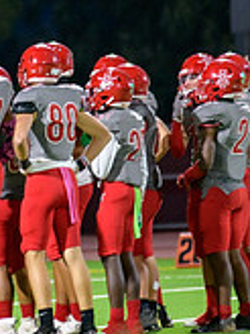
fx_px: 6567
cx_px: 12
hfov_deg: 2.2
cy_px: 129
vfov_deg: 2.9
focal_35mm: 682
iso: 1600
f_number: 2.8
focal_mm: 200
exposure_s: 1/250
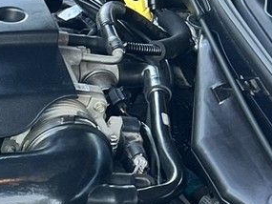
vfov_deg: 10.0
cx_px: -270
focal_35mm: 146
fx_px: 1148
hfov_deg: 12.0
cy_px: 238
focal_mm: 5.7
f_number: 1.5
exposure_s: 1/121
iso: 100
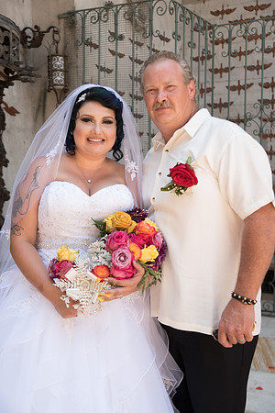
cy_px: 206
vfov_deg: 39.6
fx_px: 573
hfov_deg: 27.0
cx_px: 138
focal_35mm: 50
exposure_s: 1/100
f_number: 4.5
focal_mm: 50
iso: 100
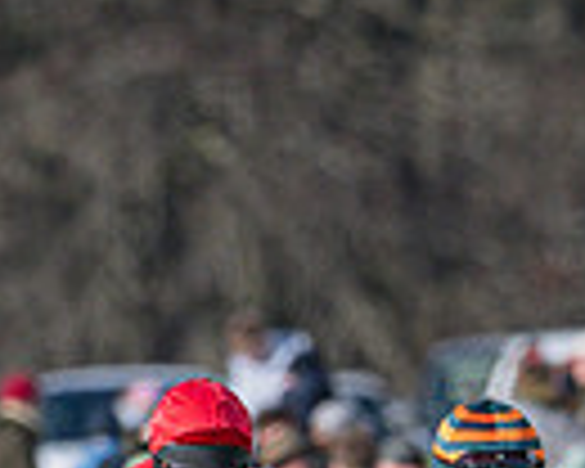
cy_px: 738
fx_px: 50556
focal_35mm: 2920
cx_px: 218
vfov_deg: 0.5
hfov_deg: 0.7
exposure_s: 1/3200
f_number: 5
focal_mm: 400
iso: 400
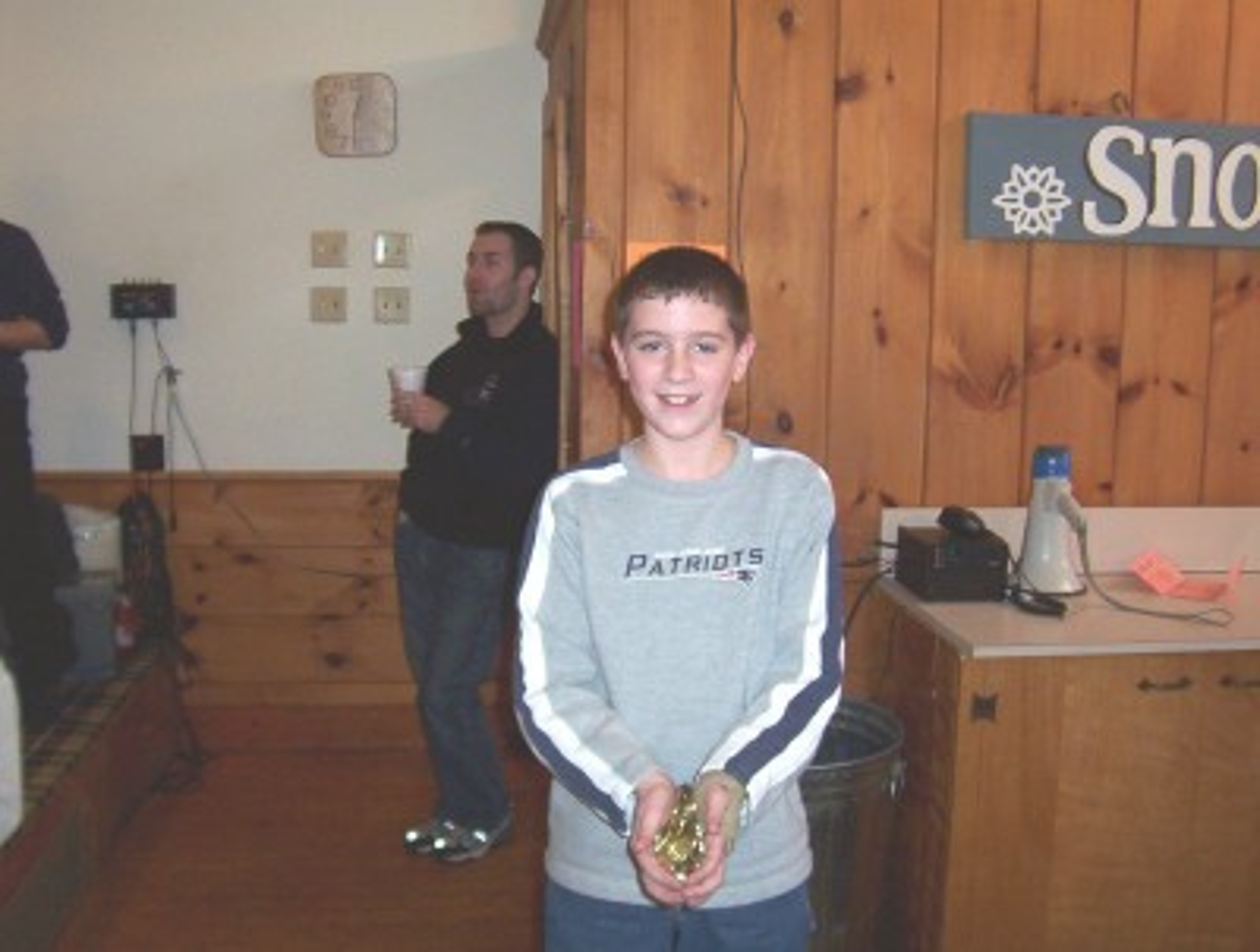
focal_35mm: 36
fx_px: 1314
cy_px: 476
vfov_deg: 39.8
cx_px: 630
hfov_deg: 51.2
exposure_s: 1/30
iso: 140
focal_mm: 5.54
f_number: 2.76
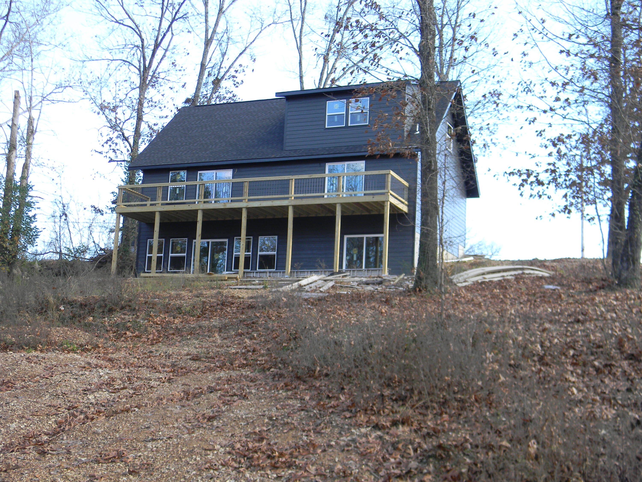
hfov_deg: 40.4
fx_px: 872
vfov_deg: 30.9
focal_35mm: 47
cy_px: 241
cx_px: 321
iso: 80
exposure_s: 1/74.3
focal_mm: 8.6
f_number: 3.9
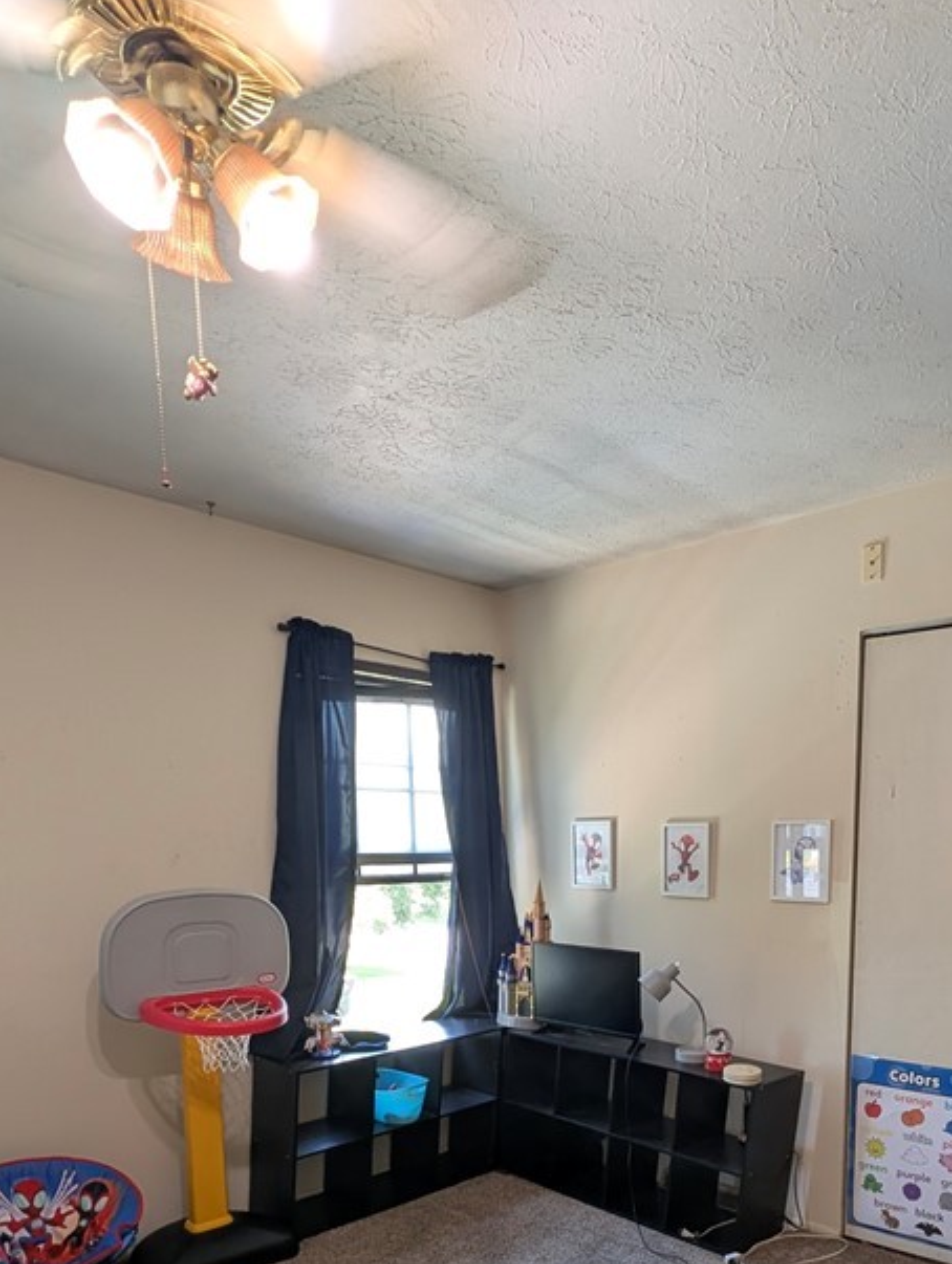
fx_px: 805
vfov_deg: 70.0
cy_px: 982
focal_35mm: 22
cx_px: 636
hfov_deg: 59.8
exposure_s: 1/25
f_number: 2.2
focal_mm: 1.95
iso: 52
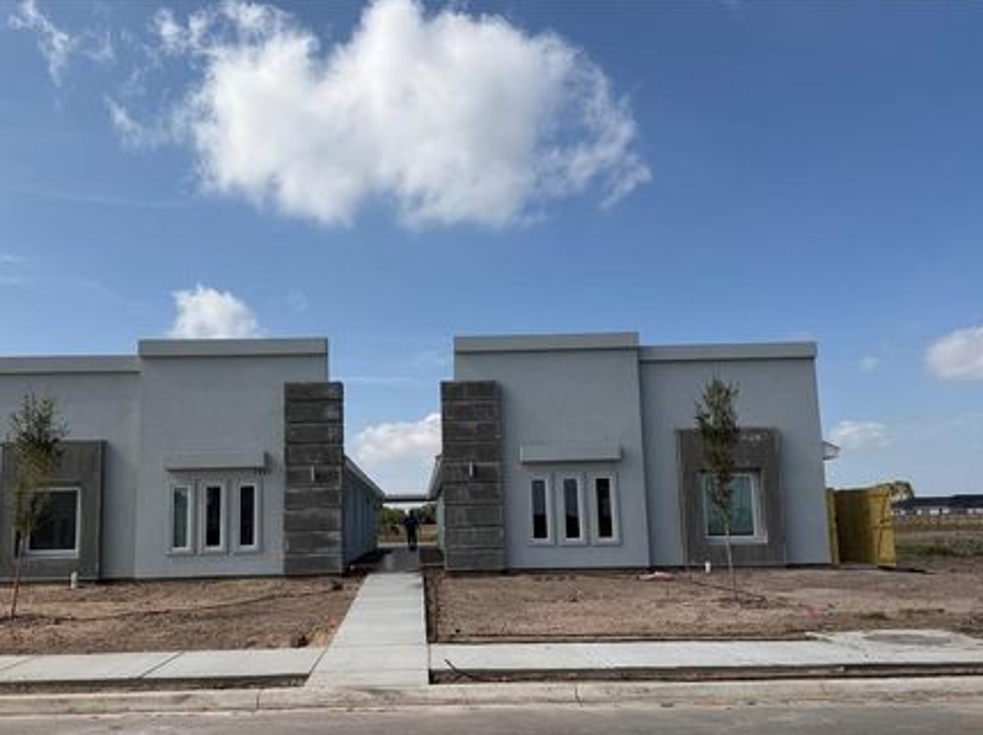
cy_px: 425
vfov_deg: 49.5
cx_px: 424
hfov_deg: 63.2
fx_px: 794
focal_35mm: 28
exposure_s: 1/6711
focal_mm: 6.76
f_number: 1.78
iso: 80
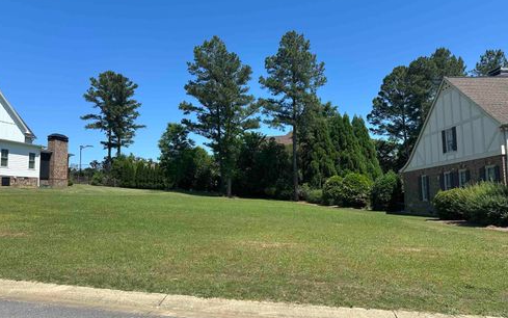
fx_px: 360
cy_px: 164
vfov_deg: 47.6
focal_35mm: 26
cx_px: 253
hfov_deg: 70.4
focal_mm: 6.86
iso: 80
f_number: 1.78
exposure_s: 1/3356
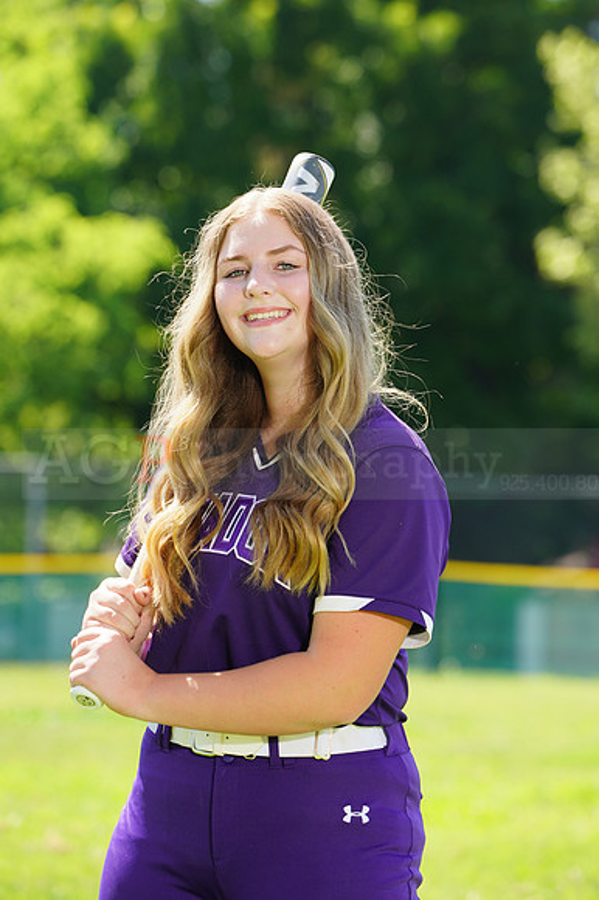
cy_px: 450
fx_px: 7496
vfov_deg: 6.9
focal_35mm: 300
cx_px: 300
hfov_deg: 4.6
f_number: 10
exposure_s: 1/125
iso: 200
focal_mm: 300
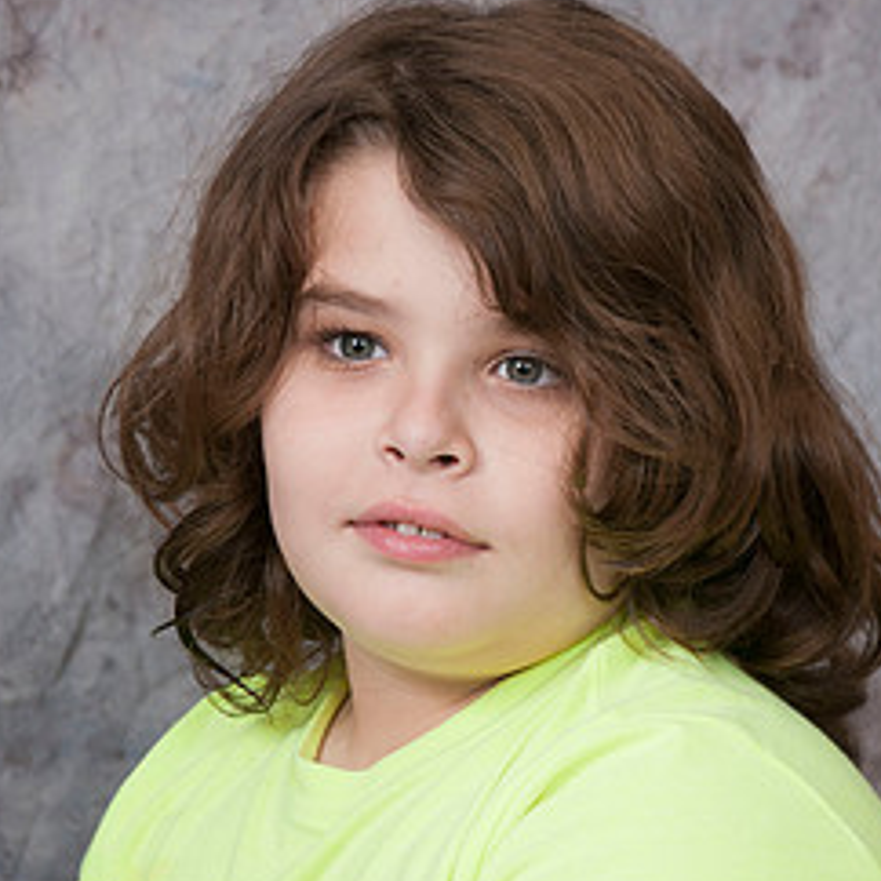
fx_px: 5788
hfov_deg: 8.7
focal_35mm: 201
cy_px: 615
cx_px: 490
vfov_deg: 8.7
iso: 200
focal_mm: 85
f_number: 5.6
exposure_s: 1/125
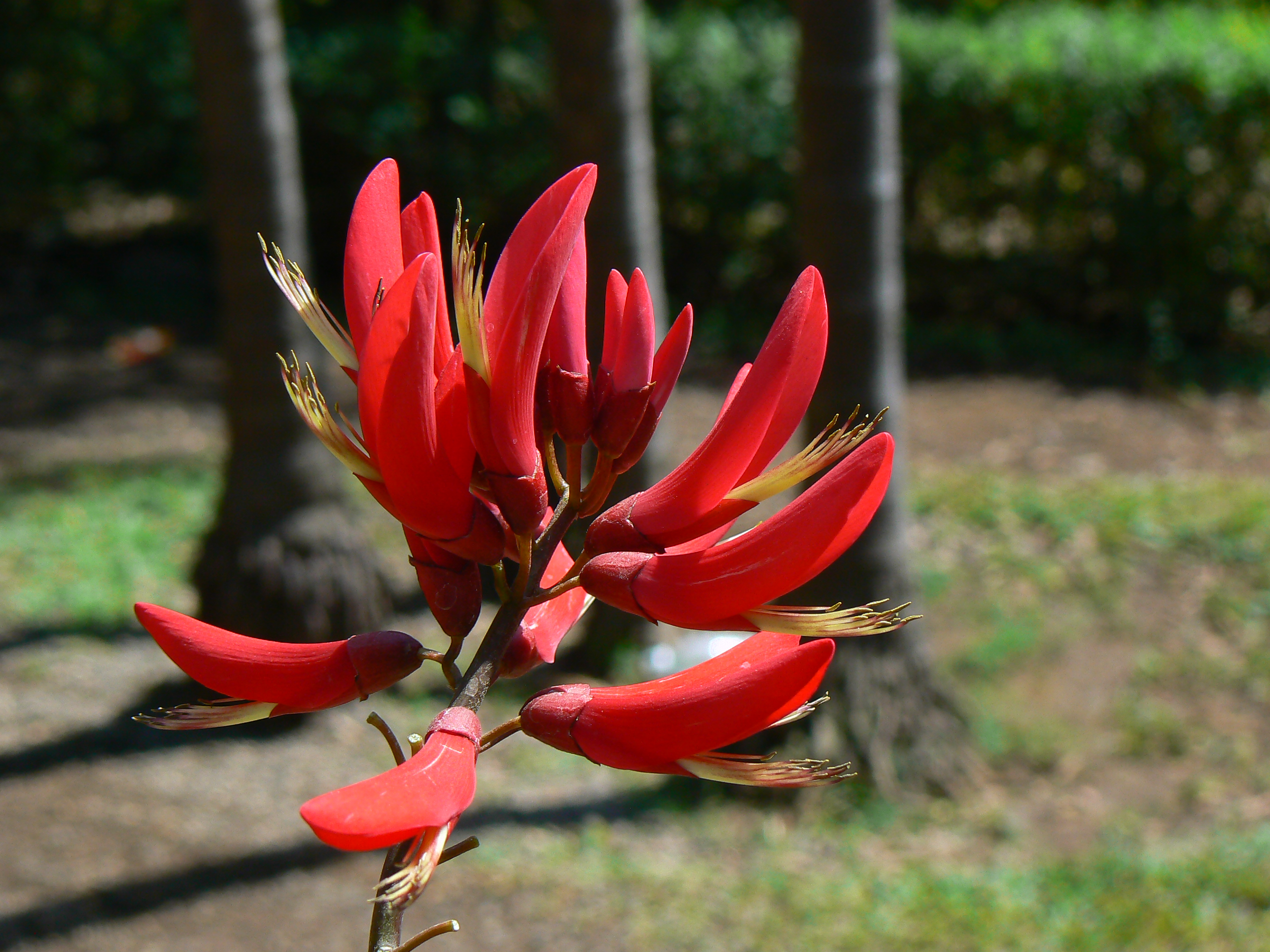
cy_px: 476
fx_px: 3632
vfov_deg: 14.9
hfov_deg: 19.8
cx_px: 635
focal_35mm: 99
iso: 80
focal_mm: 16.5
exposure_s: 1/100
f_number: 4
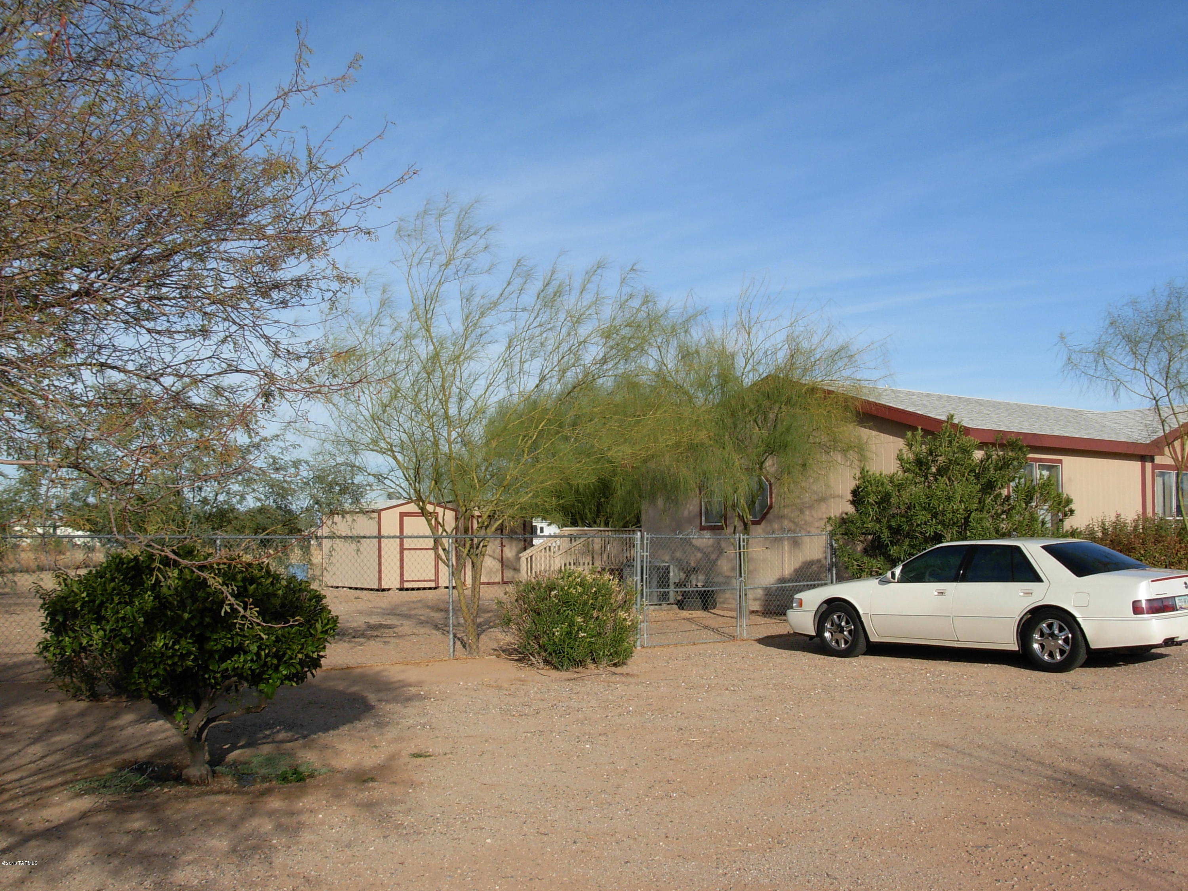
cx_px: 594
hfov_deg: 49.0
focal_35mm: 38
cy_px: 446
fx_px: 1304
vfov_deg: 37.7
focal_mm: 6.3
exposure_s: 1/542
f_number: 4.9
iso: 79
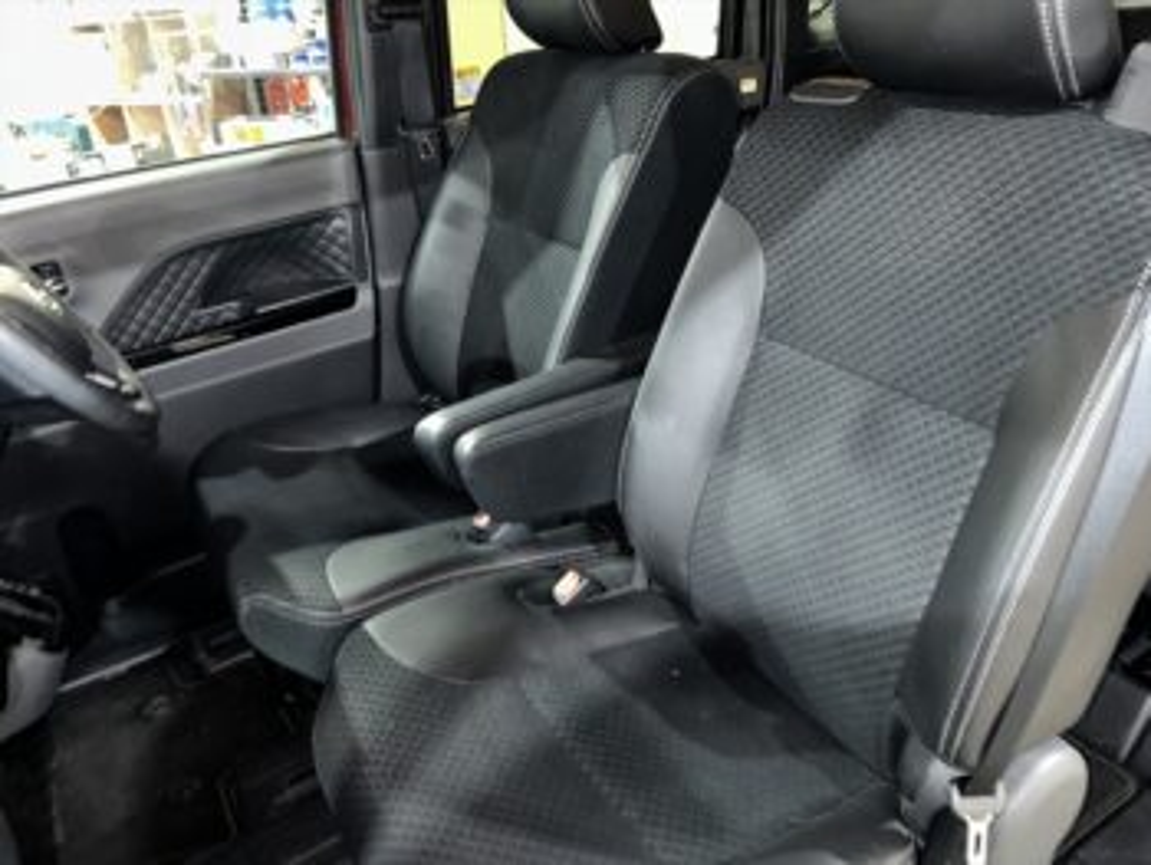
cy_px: 432
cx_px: 576
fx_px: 865
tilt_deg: -27.5
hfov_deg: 67.3
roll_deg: +4.7
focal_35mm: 26
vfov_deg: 53.1
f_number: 1.5
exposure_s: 1/4
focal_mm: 5.7
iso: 100
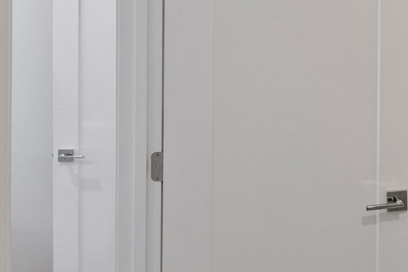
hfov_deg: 42.1
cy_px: 112
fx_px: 431
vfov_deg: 35.0
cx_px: 429
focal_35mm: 38
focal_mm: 10
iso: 320
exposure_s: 1
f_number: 8
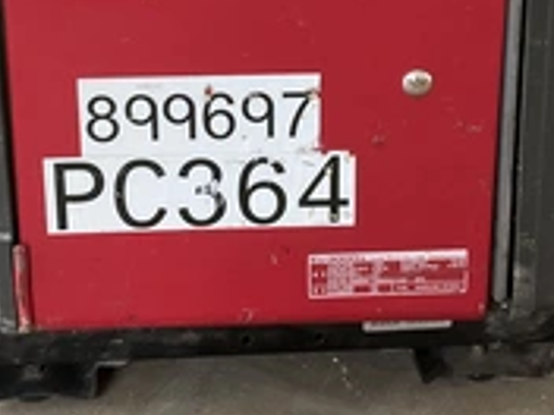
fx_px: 1056
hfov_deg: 29.4
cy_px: -13
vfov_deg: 21.4
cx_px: 239
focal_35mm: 66
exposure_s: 1/60
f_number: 1.8
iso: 250
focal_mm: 3
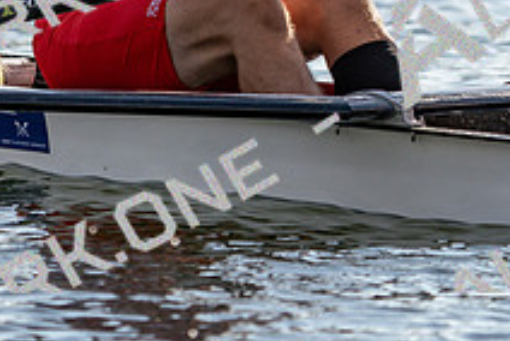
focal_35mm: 546
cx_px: 185
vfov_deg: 2.5
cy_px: -119
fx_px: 7746
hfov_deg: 3.8
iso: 200
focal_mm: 200
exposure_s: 1/1600
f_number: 5.6
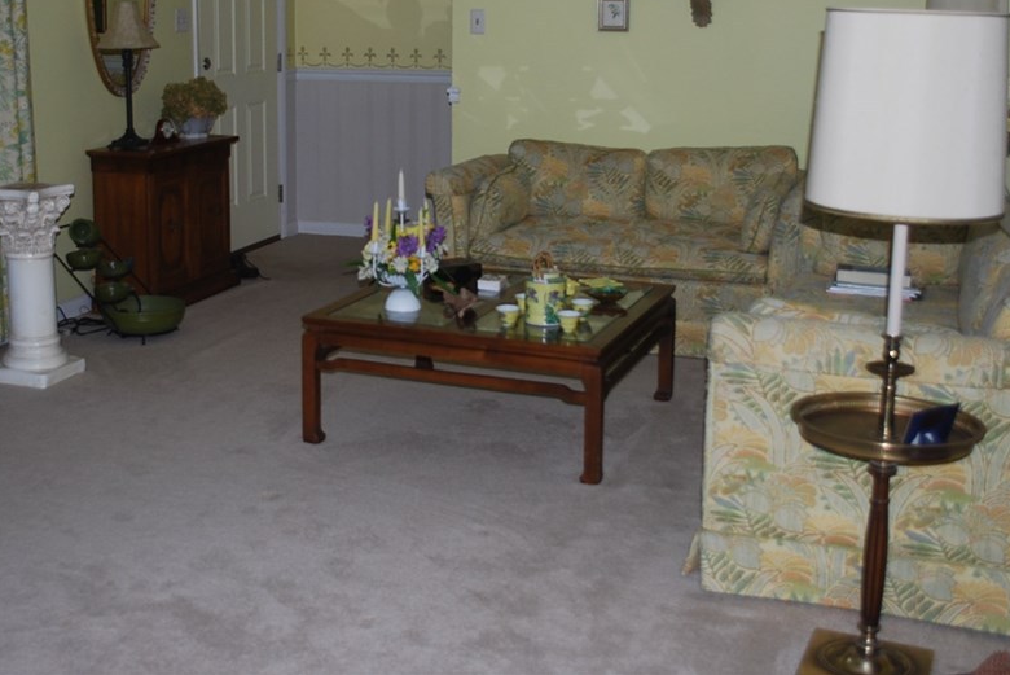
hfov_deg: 39.3
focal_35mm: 50
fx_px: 1403
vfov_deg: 26.8
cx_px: 377
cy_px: 207
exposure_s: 1/60
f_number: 4.2
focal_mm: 24
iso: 200
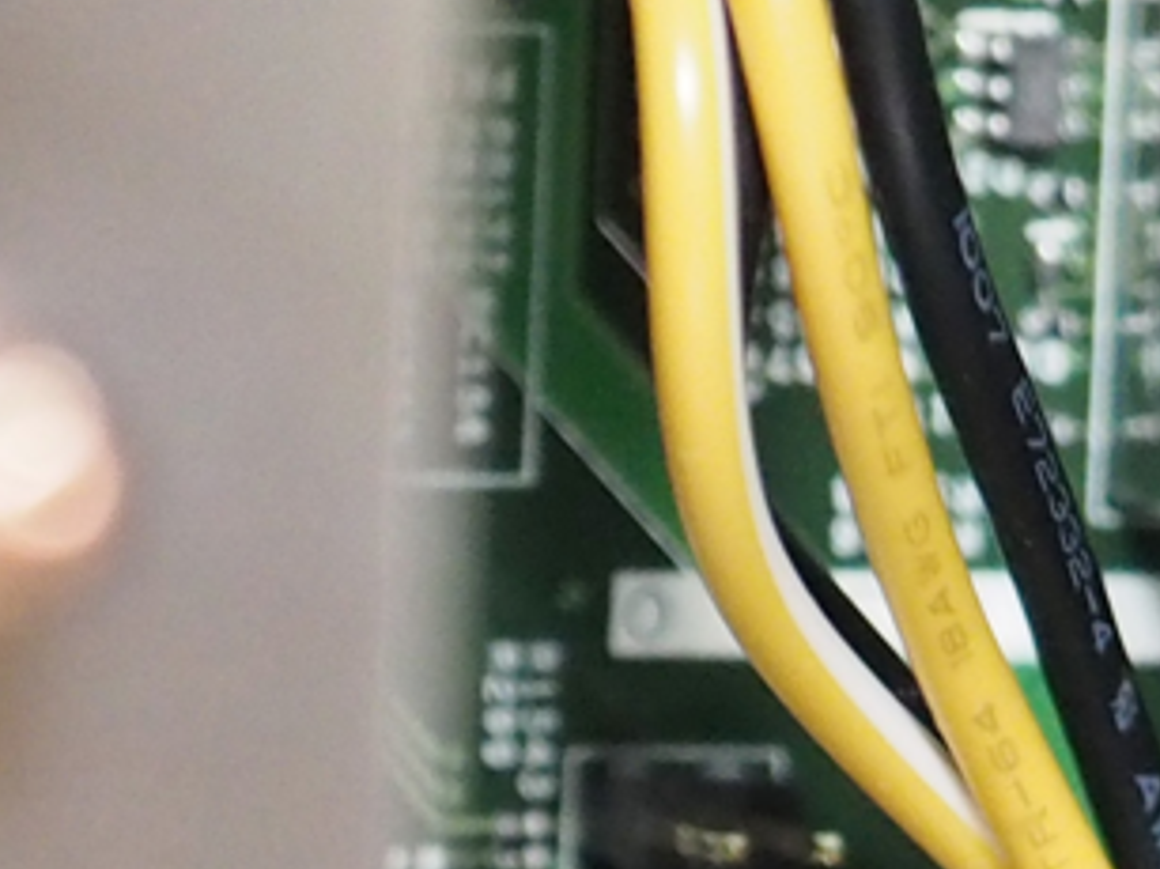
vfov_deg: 2.0
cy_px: 2278
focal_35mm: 750
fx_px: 25123
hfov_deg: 2.6
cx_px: -1859
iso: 1600
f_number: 2.8
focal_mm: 60
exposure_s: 1/30
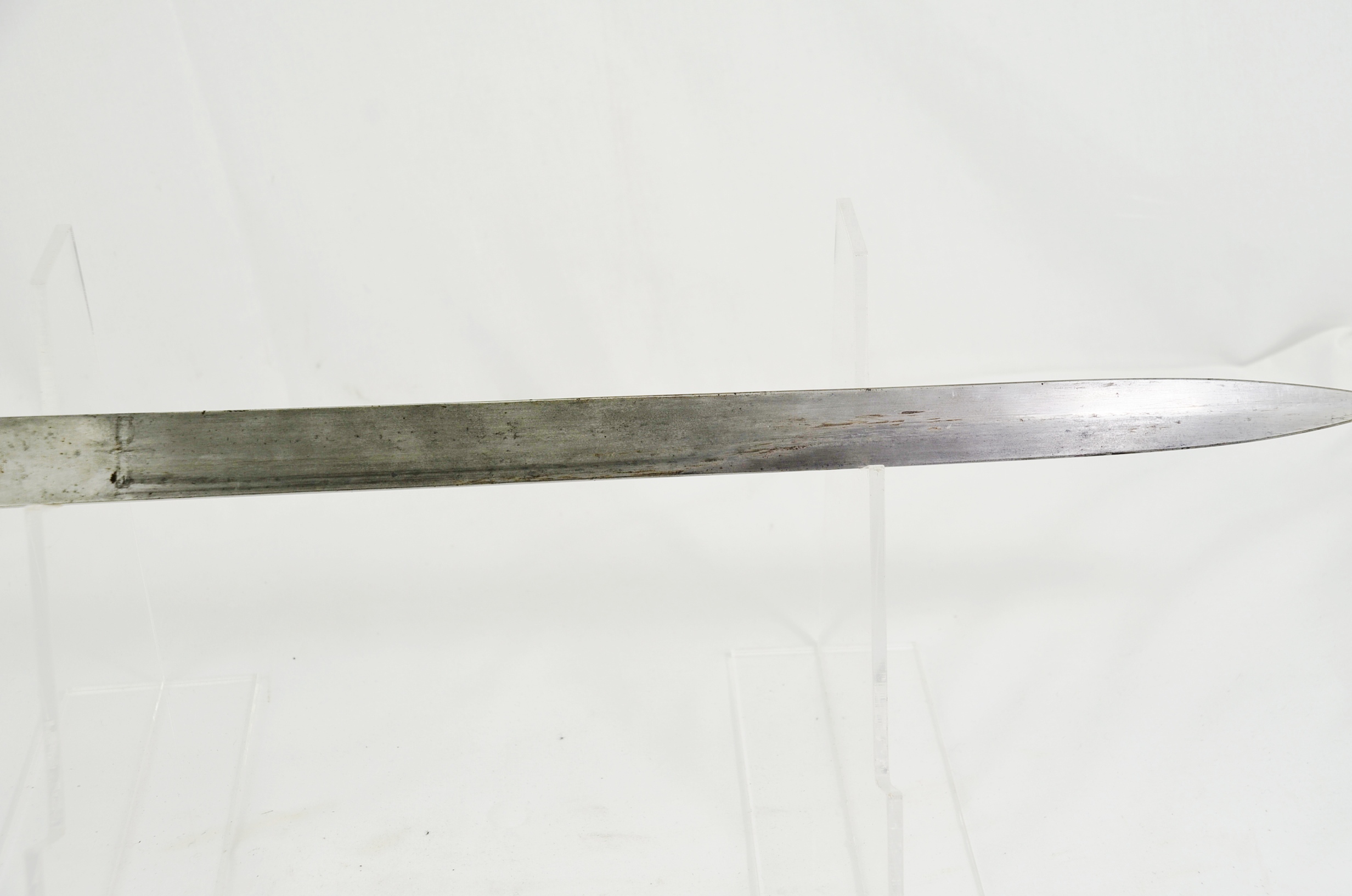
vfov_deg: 28.0
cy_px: 448
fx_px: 1799
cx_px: 676
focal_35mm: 48
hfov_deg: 41.2
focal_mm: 32
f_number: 6.3
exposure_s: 1/160
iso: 200
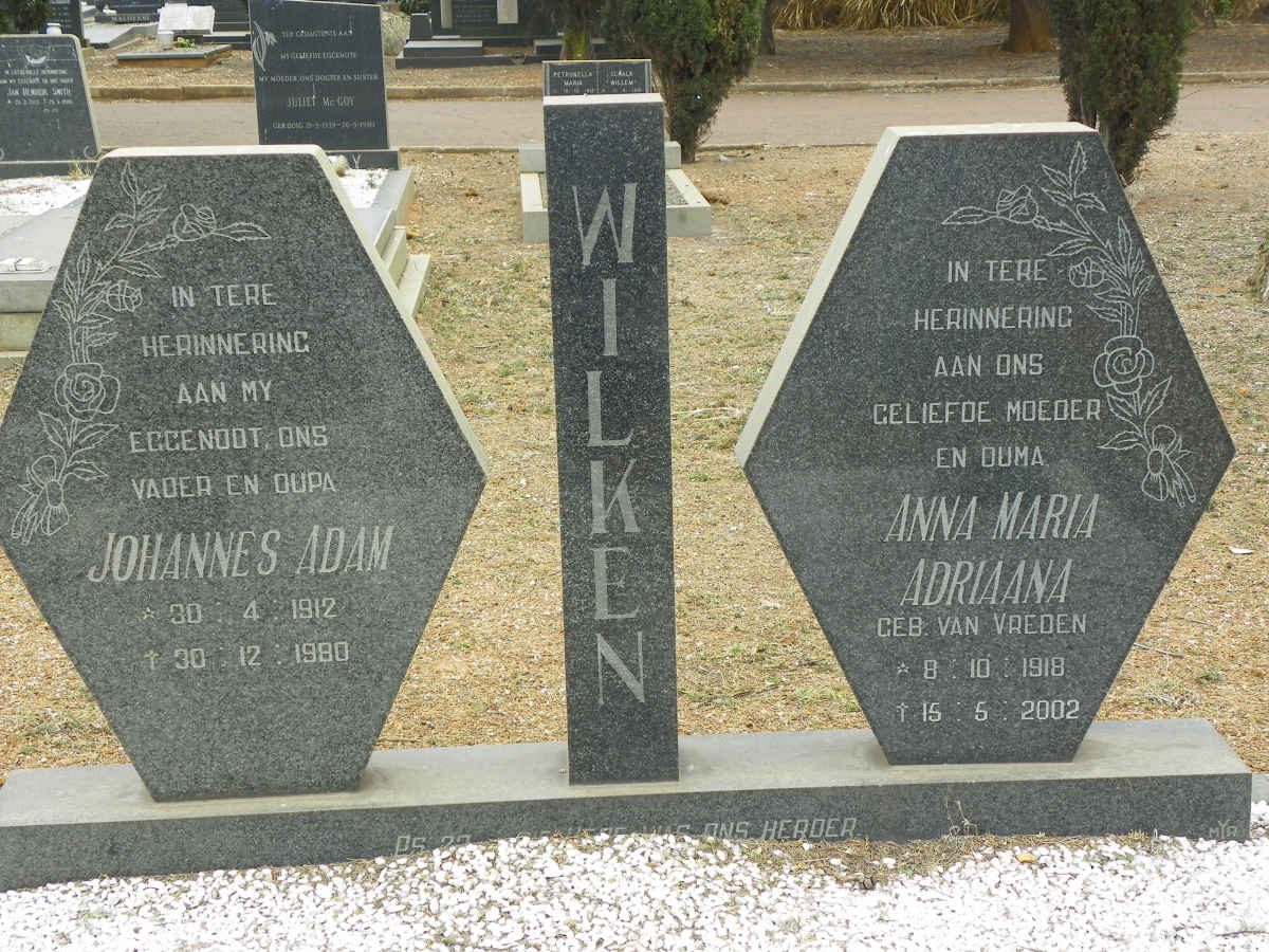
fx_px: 2053
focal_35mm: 56
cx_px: 634
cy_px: 476
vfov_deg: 26.1
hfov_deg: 34.3
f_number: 3.5
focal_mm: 9.9
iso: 64
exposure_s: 1/125
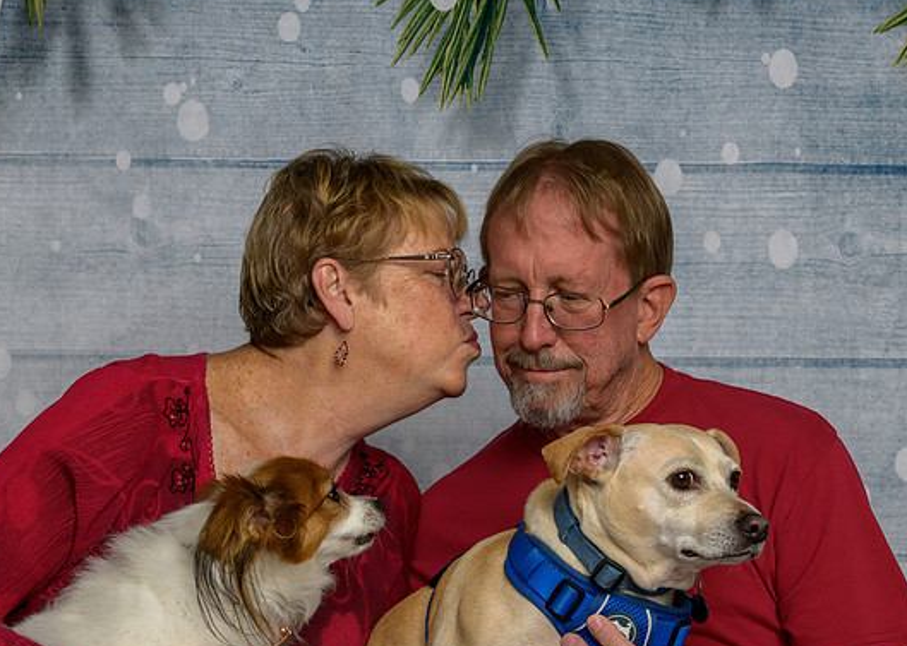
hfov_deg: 20.8
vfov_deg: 14.9
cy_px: 457
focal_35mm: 96
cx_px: 539
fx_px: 2471
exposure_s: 1/160
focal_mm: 60
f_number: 10
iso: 400
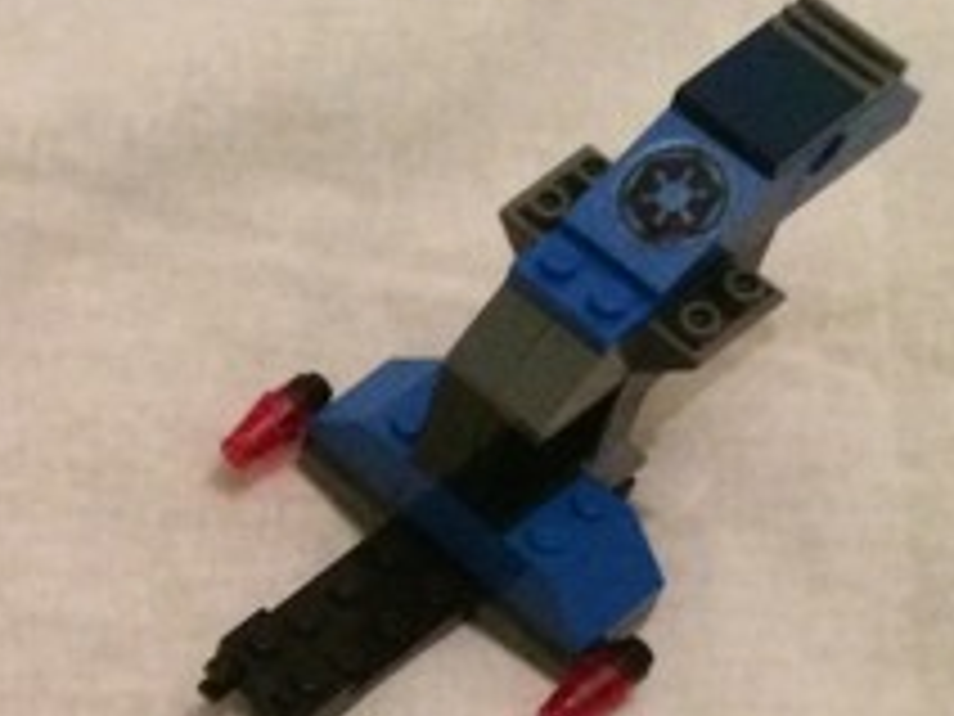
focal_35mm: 123
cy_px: 1015
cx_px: -423
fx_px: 3390
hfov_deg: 15.0
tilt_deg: -63.2
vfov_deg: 11.6
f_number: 2.2
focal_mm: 4.15
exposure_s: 1/17
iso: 320
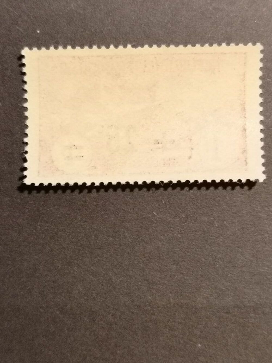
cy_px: 182
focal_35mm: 81
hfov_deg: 18.2
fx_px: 848
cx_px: 136
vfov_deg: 24.1
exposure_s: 1/33.3
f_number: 1.8
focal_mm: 3.95
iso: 320
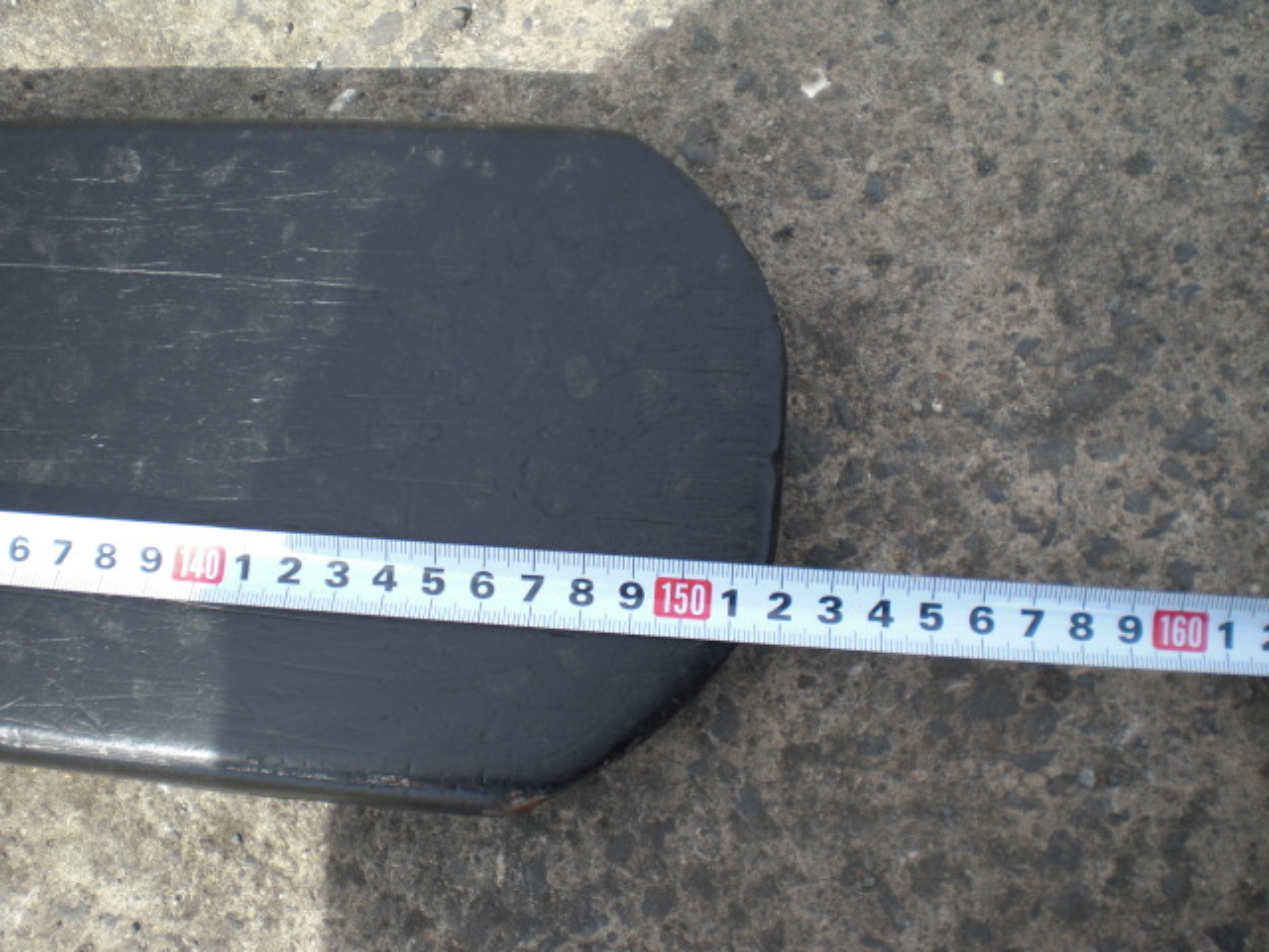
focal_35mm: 38
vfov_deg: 37.7
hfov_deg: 49.0
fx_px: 1393
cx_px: 634
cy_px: 476
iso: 64
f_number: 3.1
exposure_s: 1/320
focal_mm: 6.3
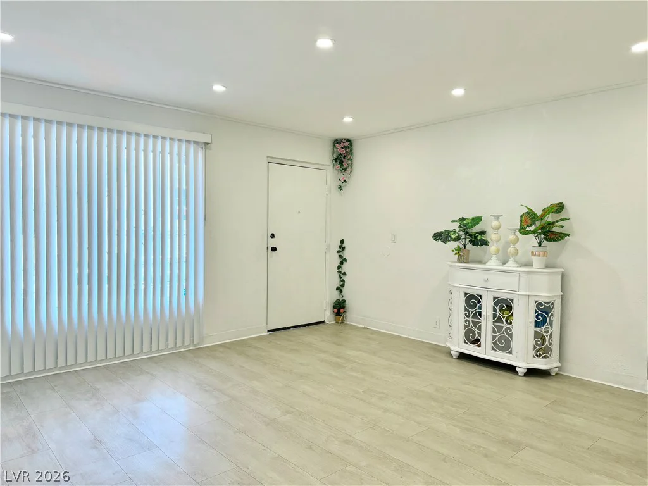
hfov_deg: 71.6
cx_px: 324
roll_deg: -1.1
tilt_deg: -2.5
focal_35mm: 24
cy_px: 243
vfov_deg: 56.8
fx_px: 449
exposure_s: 1/164
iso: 100
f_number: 1.78
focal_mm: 6.76
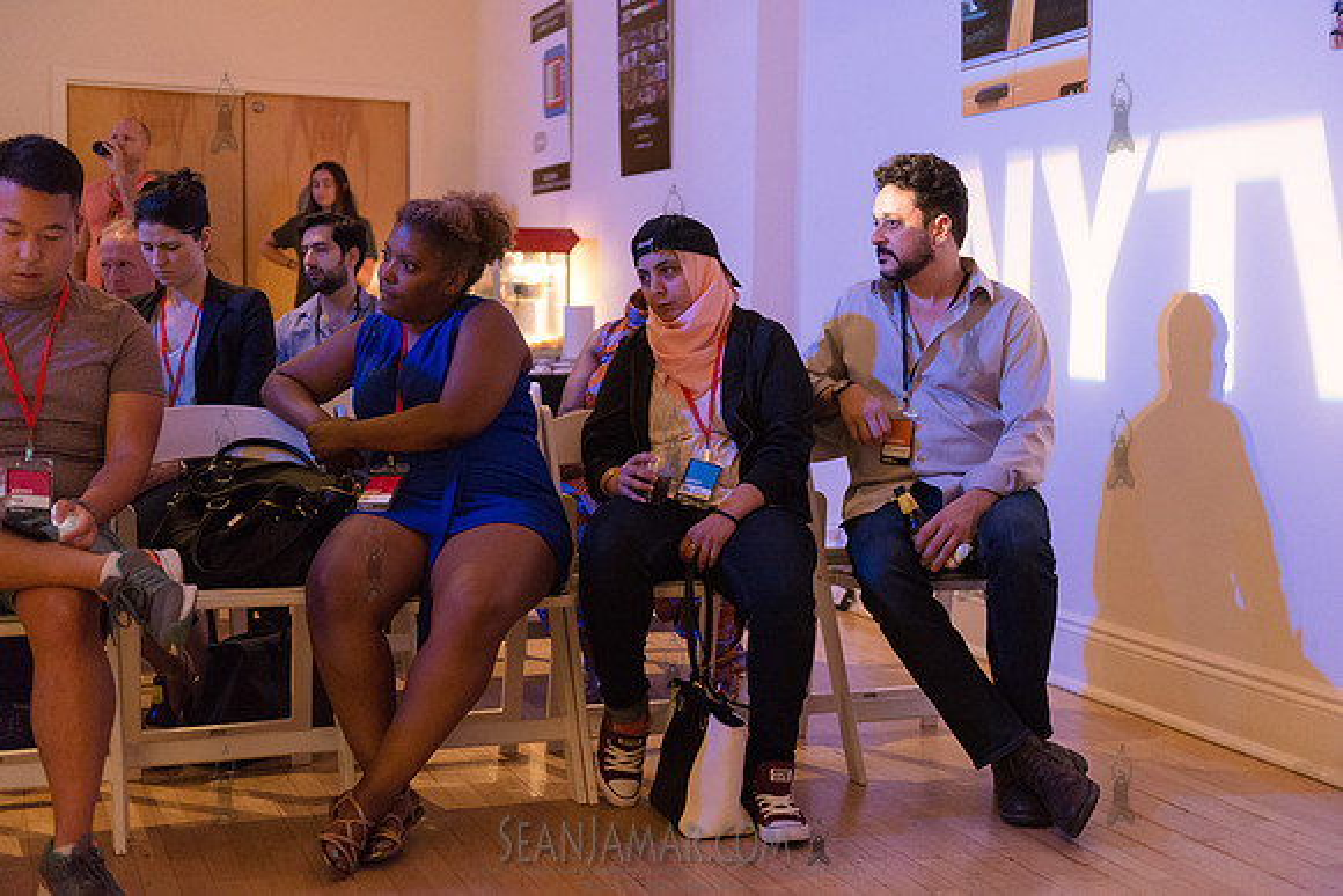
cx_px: 672
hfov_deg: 43.6
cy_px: 448
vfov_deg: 29.9
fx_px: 1679
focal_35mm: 45
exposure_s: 1/200
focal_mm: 45
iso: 4000
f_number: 2.8
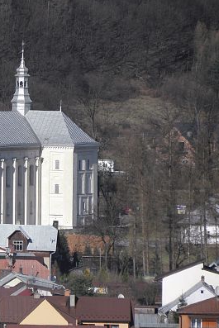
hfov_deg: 2.2
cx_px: -25
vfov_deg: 3.2
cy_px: 171
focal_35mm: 636
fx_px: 5798
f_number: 5
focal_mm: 69.85
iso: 80
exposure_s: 1/640
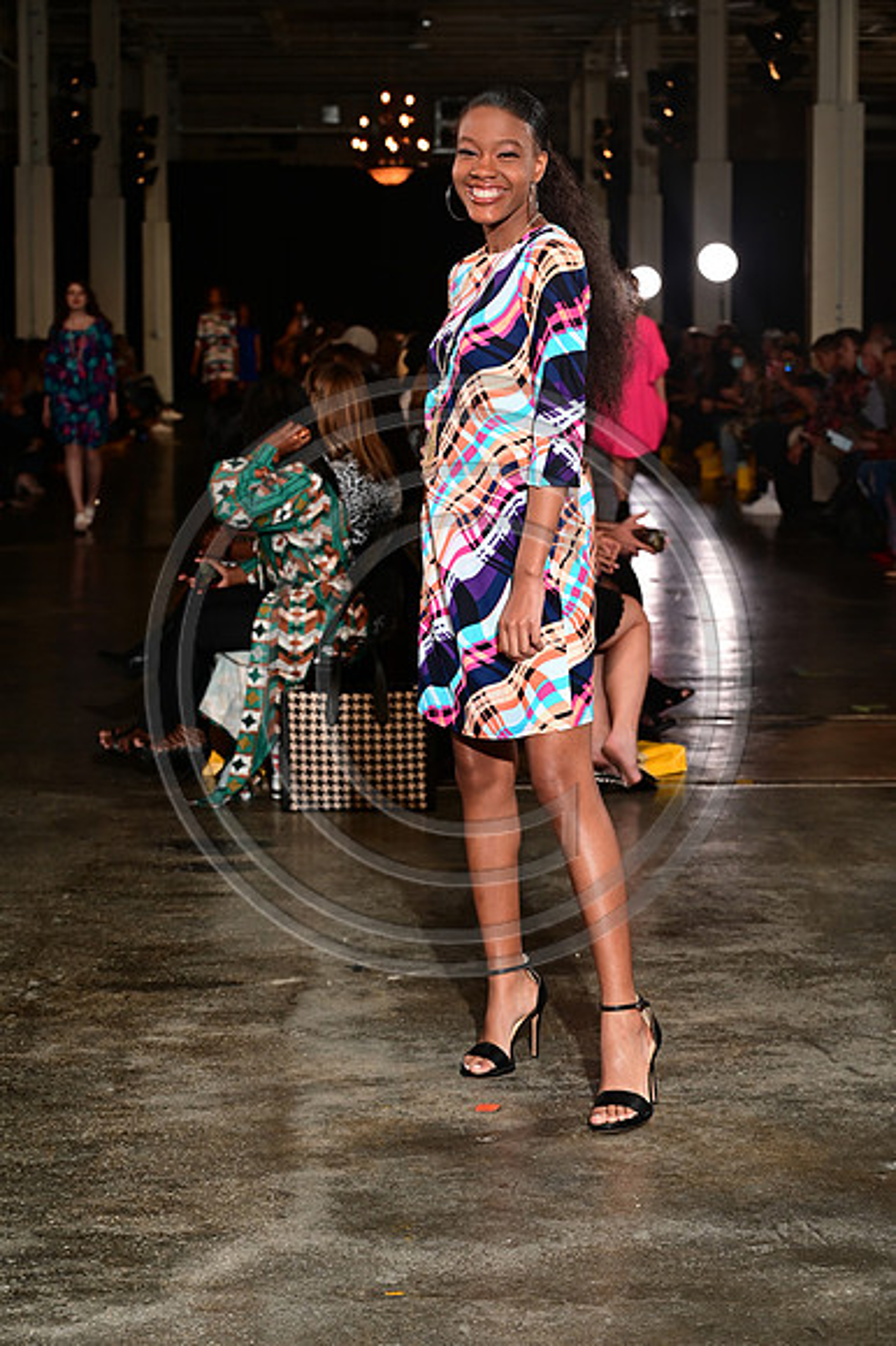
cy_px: 673
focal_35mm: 78
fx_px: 2915
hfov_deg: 17.5
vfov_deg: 26.0
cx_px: 448
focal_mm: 78
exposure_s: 1/160
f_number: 6.3
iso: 1000
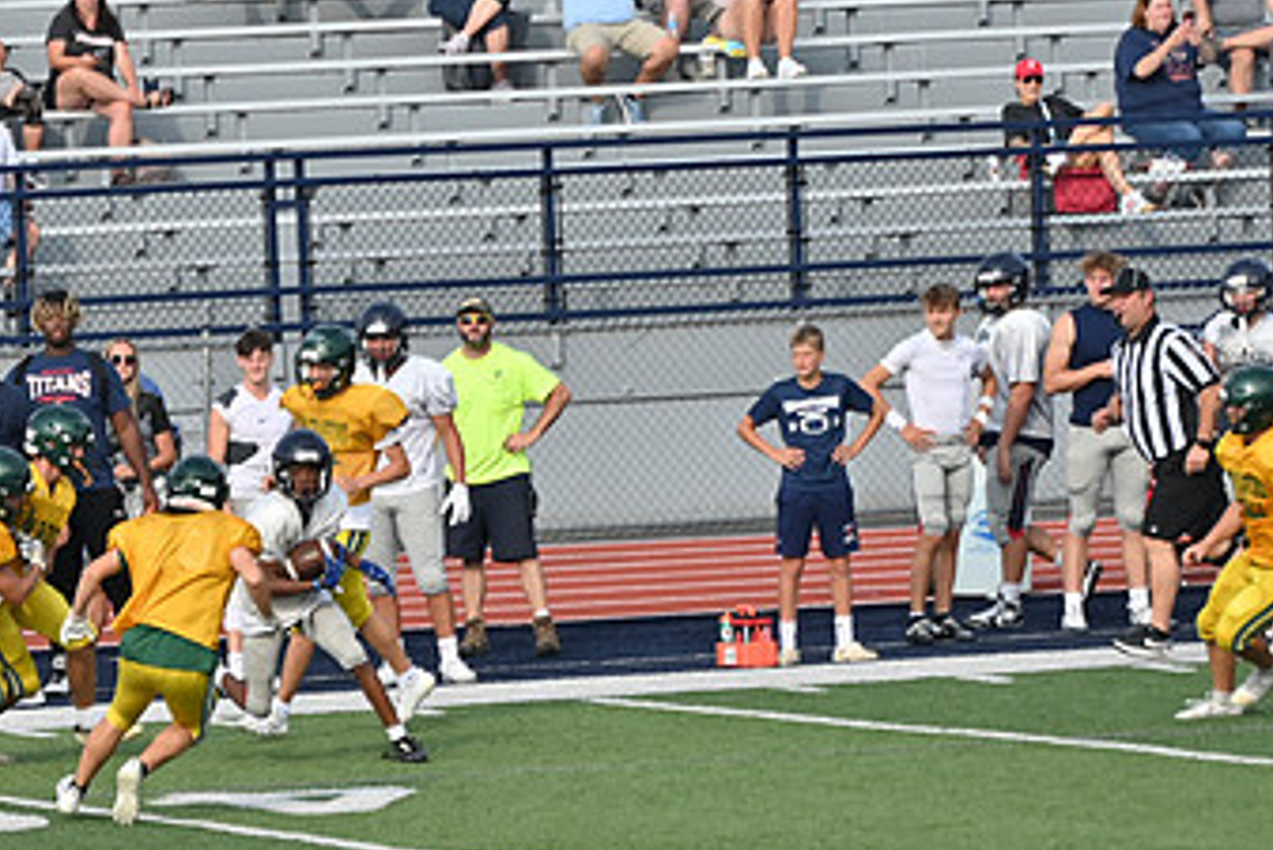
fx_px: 16414
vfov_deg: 3.0
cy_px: 603
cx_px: 268
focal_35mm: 464
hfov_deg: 4.4
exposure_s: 1/800
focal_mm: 180
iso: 180
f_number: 5.6
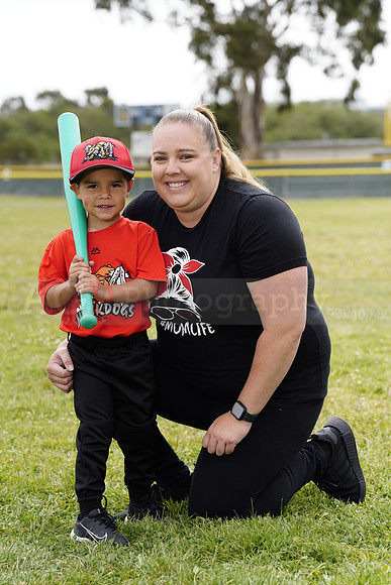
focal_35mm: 110
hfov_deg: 12.5
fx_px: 1791
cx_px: 196
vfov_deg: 18.6
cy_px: 292
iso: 100
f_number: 5.6
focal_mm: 110
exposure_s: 1/250
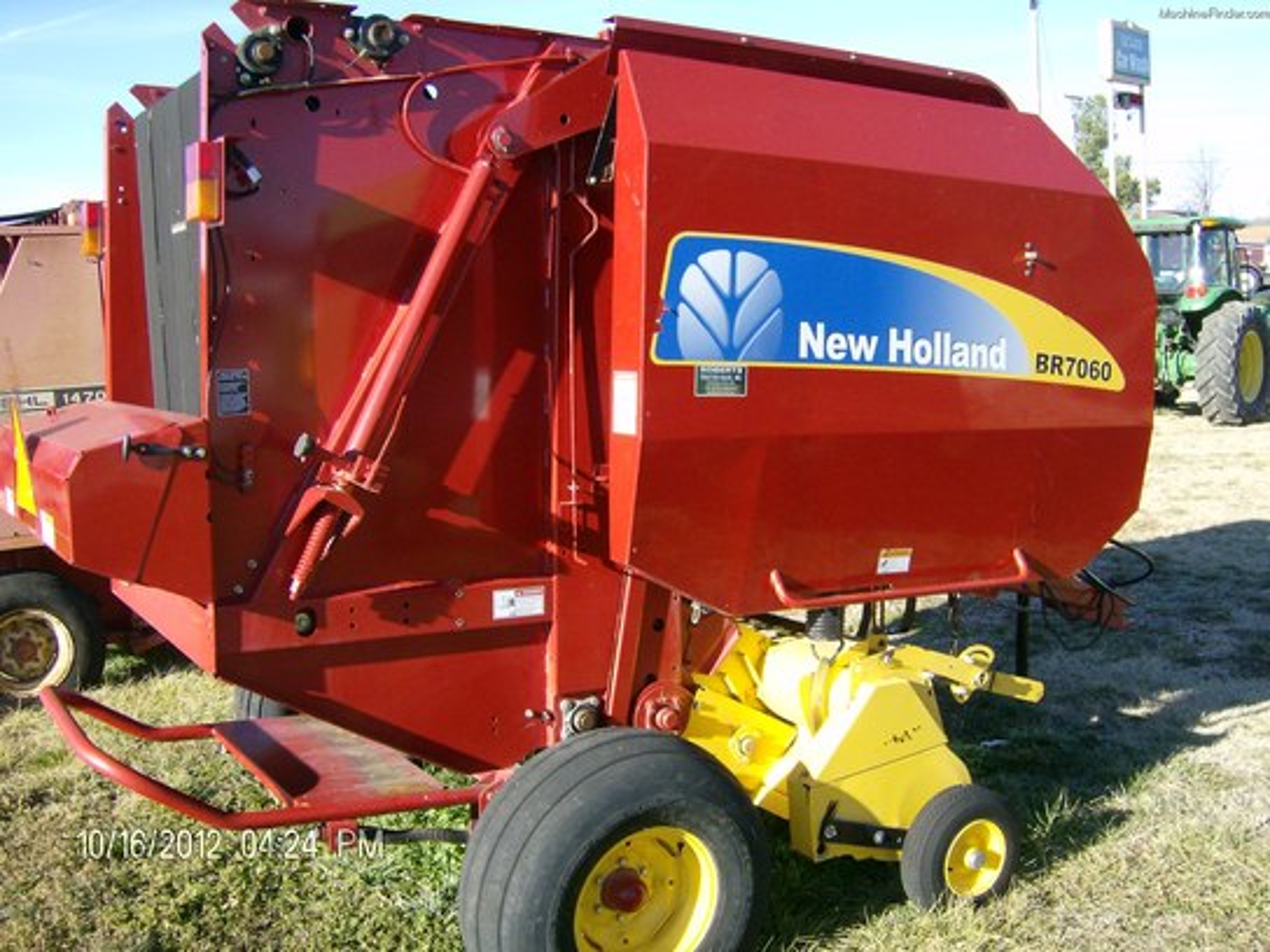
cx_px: 635
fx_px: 1321
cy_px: 476
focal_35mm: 36
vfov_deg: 39.7
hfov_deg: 51.4
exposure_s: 1/273
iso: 100
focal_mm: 6
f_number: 4.7
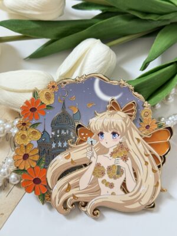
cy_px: 118
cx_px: 88
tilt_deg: -67.3
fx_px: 327
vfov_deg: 39.7
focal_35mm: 48
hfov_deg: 30.3
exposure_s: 1/60
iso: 200
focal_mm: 6.76
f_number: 1.78
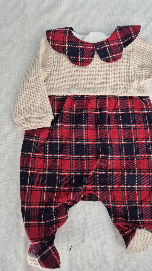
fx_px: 186
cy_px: 137
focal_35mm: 26
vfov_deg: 71.9
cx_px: 99
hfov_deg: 43.9
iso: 80
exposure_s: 1/100
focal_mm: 5.4
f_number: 1.8
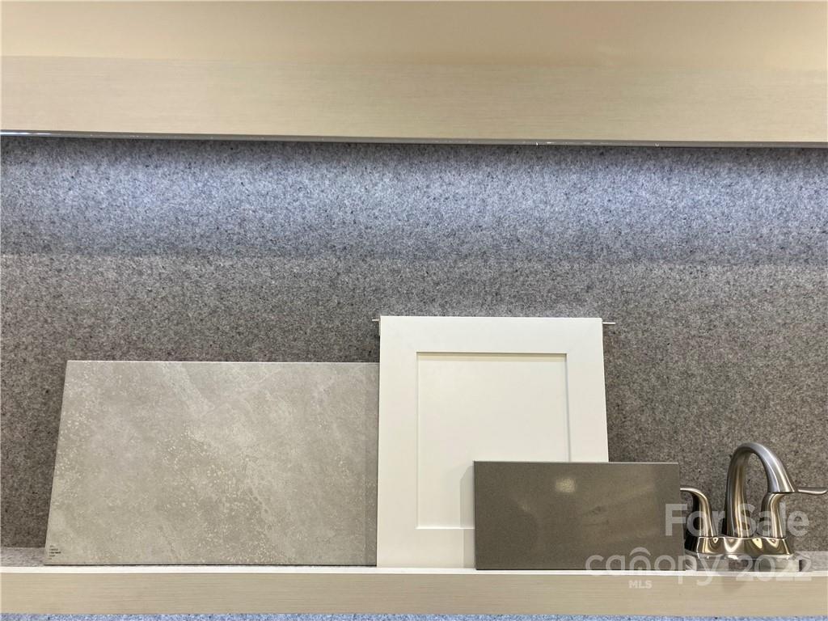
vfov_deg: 49.7
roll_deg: -1.2
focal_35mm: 28
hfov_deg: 63.4
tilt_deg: -0.9
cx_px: 414
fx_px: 670
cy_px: 310
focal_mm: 3.99
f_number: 1.8
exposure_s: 1/60
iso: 40
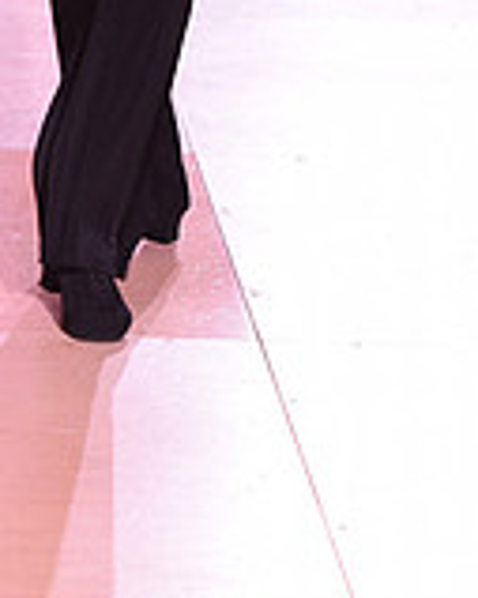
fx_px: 4974
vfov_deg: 6.8
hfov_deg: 5.5
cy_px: -301
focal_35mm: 281
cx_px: -235
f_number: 5.6
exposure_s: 1/250
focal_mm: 82
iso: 2500
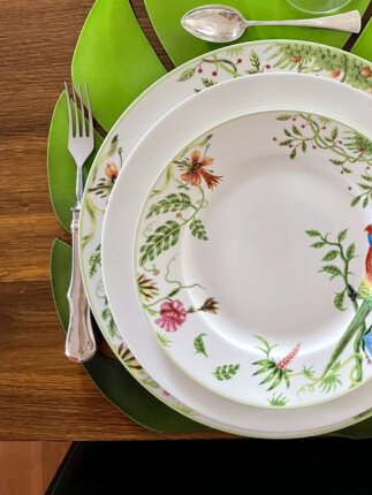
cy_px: 120
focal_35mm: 40
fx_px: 573
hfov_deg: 35.0
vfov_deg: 45.1
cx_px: 288
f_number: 1.6
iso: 500
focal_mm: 5.1
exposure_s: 1/60
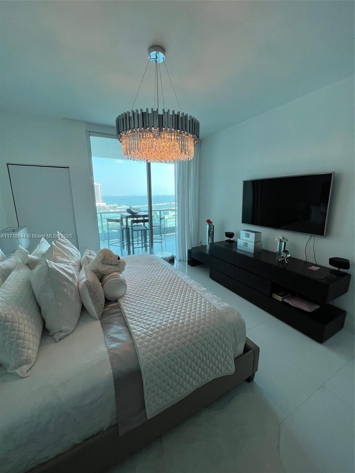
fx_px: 178
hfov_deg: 89.9
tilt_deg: -12.3
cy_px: 236
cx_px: 178
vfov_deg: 106.2
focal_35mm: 13
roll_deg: +0.7
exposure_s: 1/198
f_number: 1.8
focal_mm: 1.57
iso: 32
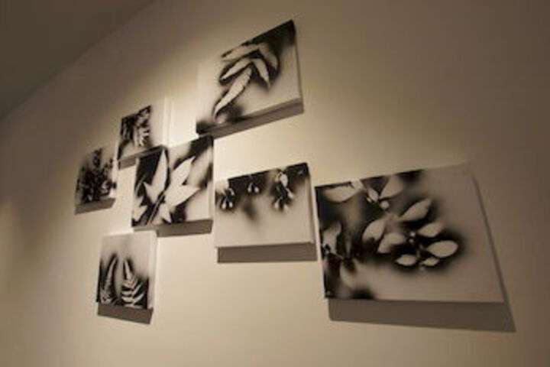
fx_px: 229
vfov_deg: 77.3
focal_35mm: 15
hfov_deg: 100.4
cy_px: 184
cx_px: 275
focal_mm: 10
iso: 400
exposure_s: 1/5
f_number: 10
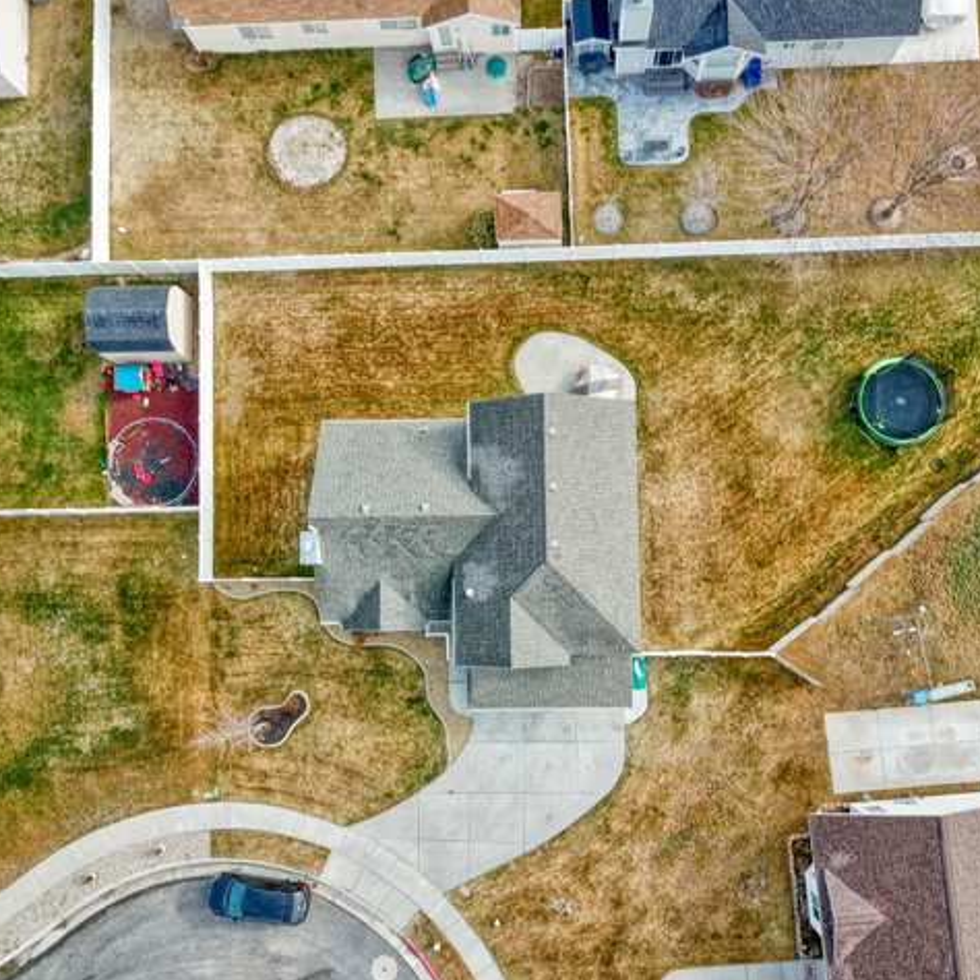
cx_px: 529
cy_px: 492
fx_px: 993
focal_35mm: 31
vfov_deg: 52.5
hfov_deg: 52.5
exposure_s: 1/183
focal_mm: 4.73
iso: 100
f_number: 2.2
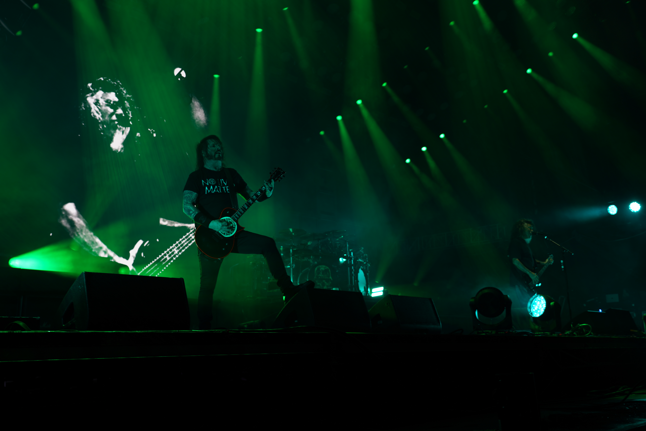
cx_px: 323
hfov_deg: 55.8
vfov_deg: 38.9
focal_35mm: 34
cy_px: 216
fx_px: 610
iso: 100
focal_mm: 34
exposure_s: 1/50
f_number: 4.5
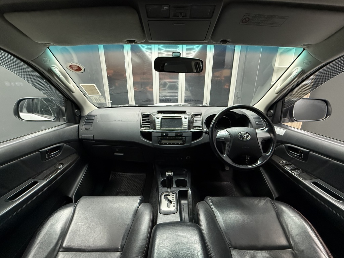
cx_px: 172
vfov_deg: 85.7
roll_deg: +0.0
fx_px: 139
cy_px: 129
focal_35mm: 14
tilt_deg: -17.4
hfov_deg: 102.1
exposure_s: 1/60
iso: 640
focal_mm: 2.22
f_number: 2.2
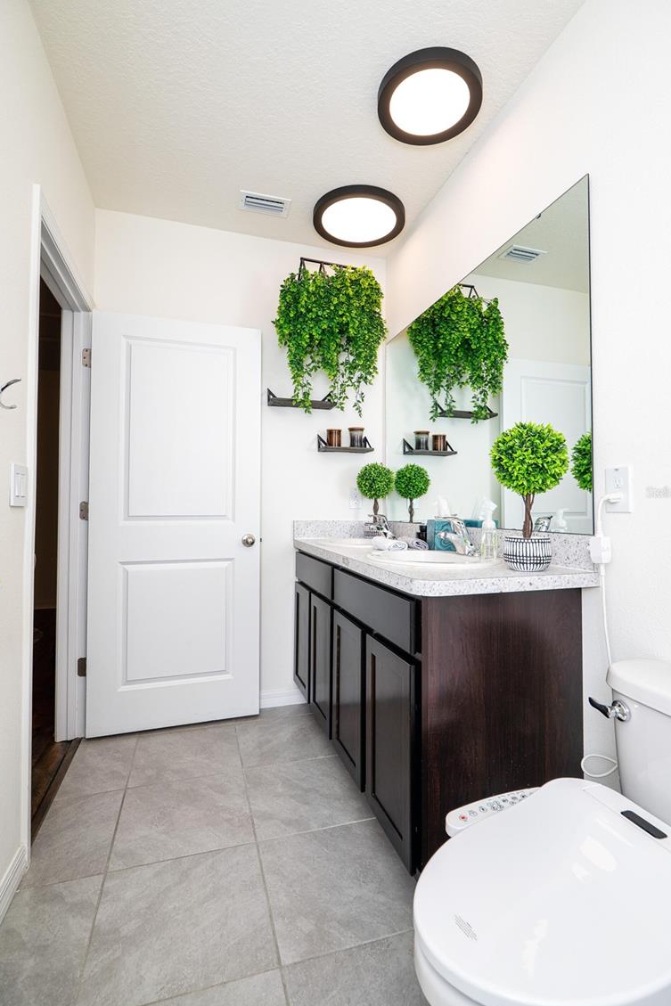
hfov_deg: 70.4
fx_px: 475
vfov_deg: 93.3
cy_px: 492
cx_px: 349
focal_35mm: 17
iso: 100
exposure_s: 1/125
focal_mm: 16
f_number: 5.6
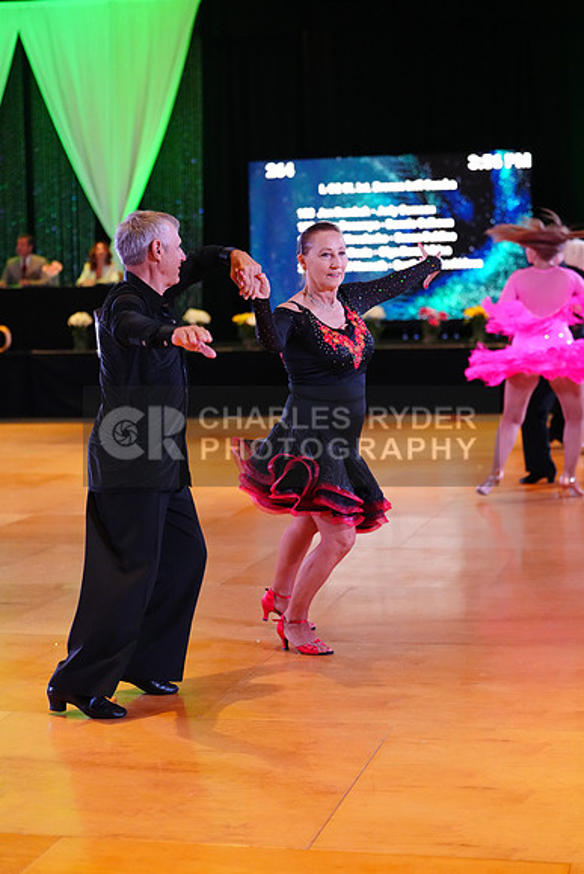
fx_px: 1702
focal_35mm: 70
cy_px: 437
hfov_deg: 19.5
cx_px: 292
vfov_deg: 28.8
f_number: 2.8
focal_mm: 70
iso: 5000
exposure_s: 1/400
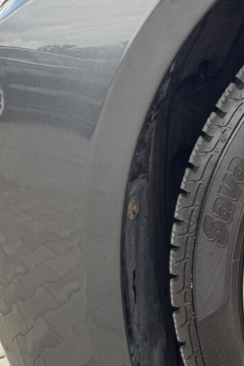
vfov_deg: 26.6
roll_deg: -0.4
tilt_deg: -13.2
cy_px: 207
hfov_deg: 14.6
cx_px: 494
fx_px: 774
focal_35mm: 76
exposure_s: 1/404
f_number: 1.78
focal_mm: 6.76
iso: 80
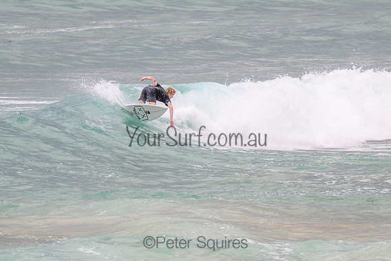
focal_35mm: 550
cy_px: 102
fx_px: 5978
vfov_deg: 2.5
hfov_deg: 3.7
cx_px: 201
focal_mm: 400
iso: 180
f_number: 5.6
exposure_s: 1/2000
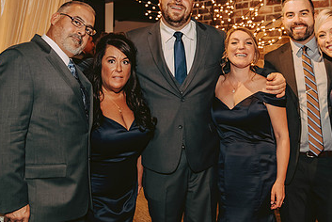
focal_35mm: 46
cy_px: 66
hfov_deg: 42.3
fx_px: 425
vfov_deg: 29.0
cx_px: 215
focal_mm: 28
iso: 1250
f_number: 3.2
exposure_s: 1/60
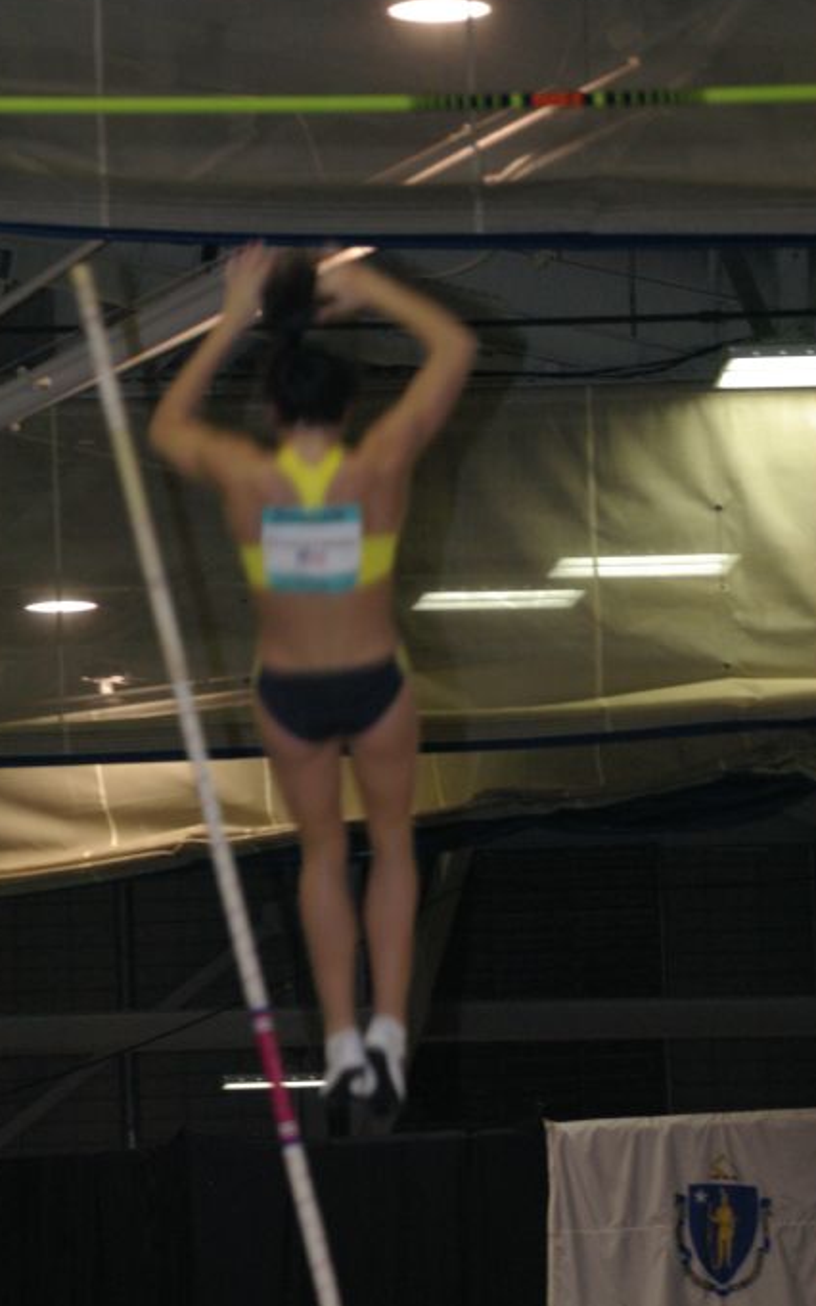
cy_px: 553
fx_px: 10216
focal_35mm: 287
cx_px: 314
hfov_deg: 4.6
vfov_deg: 7.3
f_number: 7.1
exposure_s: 1/125
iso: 800
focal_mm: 160
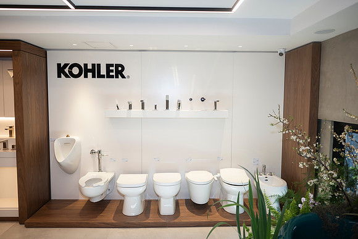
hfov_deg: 65.5
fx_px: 278
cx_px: 179
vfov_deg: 46.4
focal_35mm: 28
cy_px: 120
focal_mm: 28
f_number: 3.5
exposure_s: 1/200
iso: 400
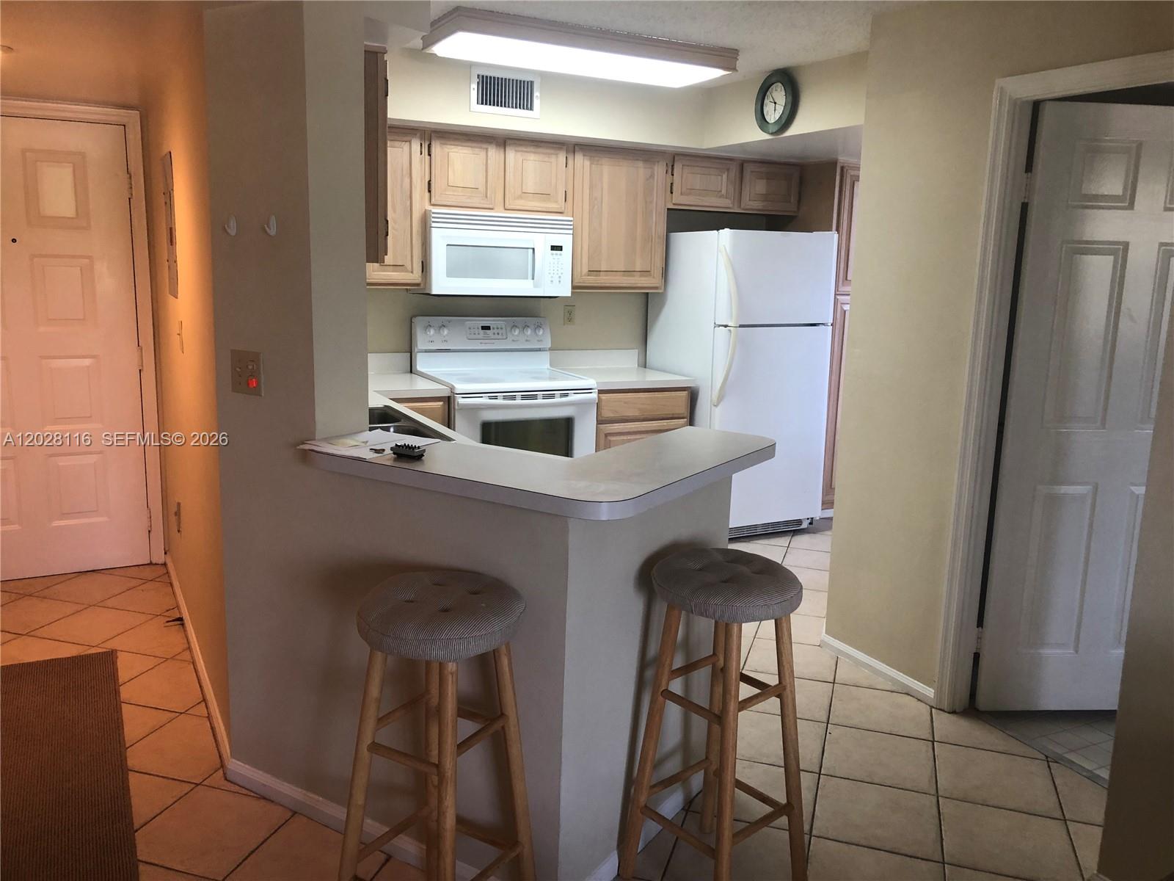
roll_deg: -1.8
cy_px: 440
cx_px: 587
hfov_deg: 63.4
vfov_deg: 49.7
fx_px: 950
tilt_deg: -9.5
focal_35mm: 28
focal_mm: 4
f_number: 1.8
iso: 40
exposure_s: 1/15
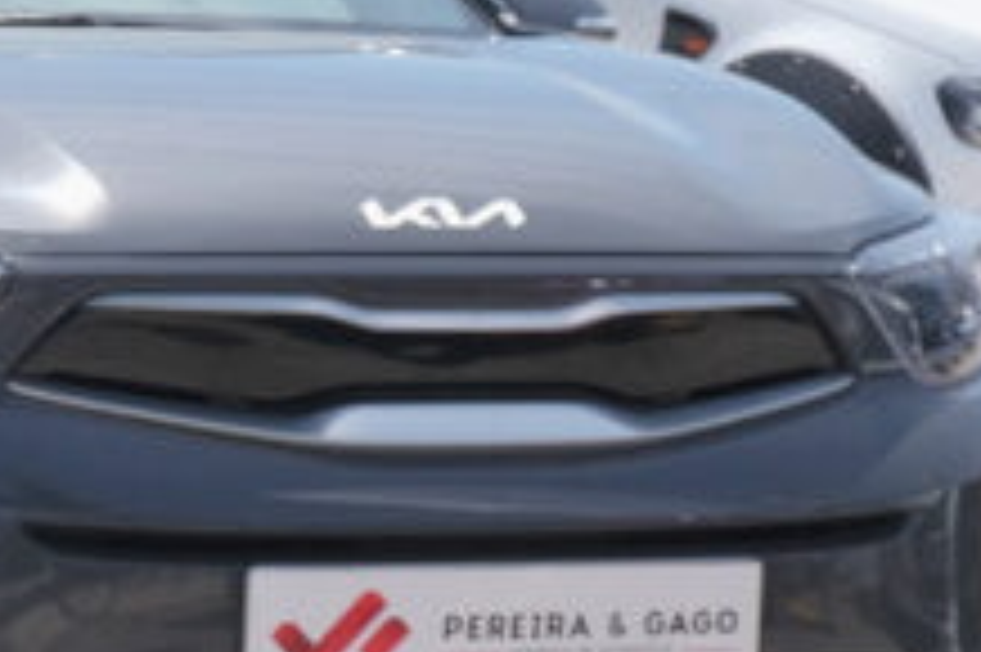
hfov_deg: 7.1
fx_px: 7815
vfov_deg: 4.8
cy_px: 335
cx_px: -230
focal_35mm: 287
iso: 160
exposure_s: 1/320
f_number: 9
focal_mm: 40.8
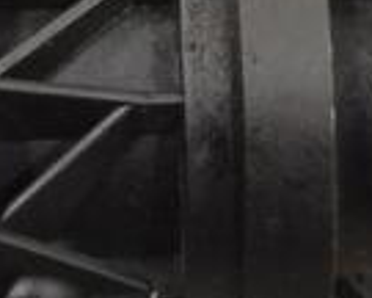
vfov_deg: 5.6
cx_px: 311
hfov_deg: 7.0
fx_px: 3039
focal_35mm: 276
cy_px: -58
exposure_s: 1/250
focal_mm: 44
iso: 3200
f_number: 8
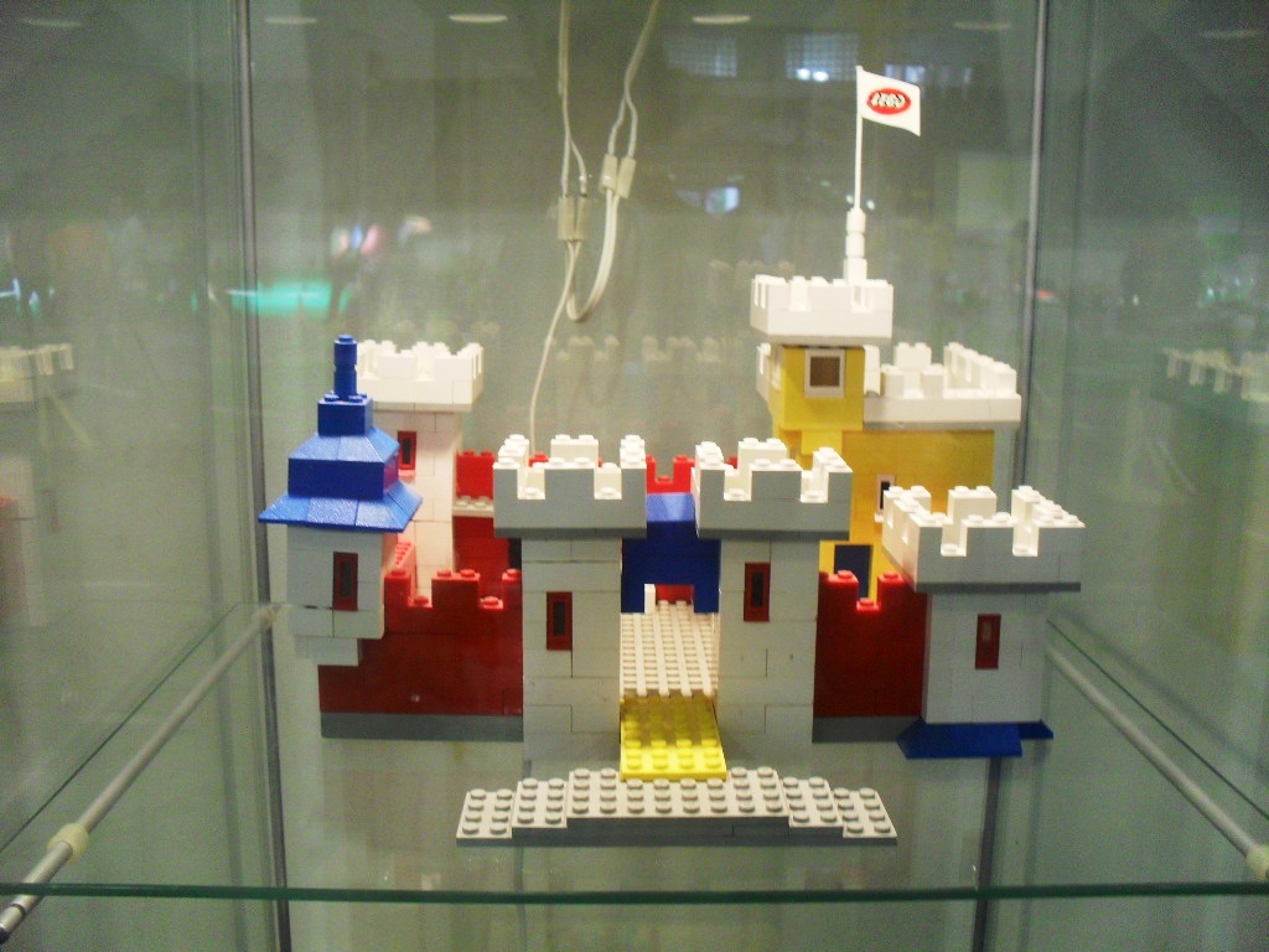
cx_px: 634
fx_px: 1283
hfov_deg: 52.6
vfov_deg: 40.7
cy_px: 476
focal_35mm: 35
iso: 200
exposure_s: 1/20
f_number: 3.2
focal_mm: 6.3
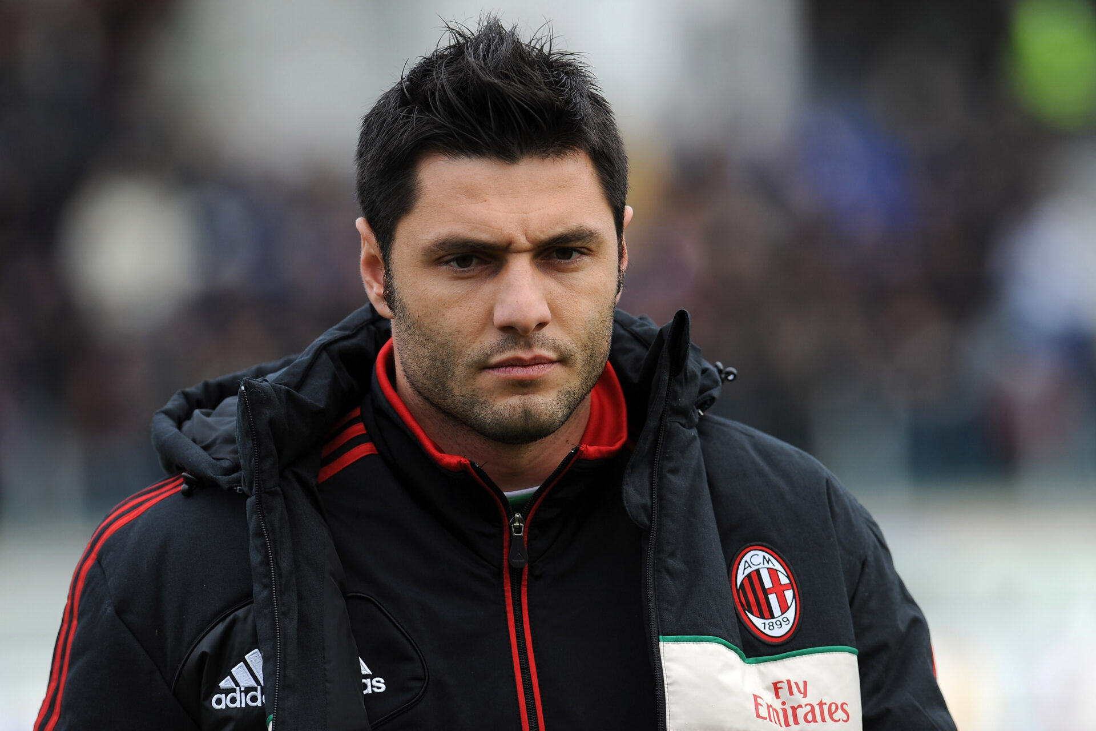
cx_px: 548
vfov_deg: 4.6
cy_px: 366
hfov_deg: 6.9
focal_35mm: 300
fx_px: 9133
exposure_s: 1/640
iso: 200
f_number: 4
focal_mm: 300
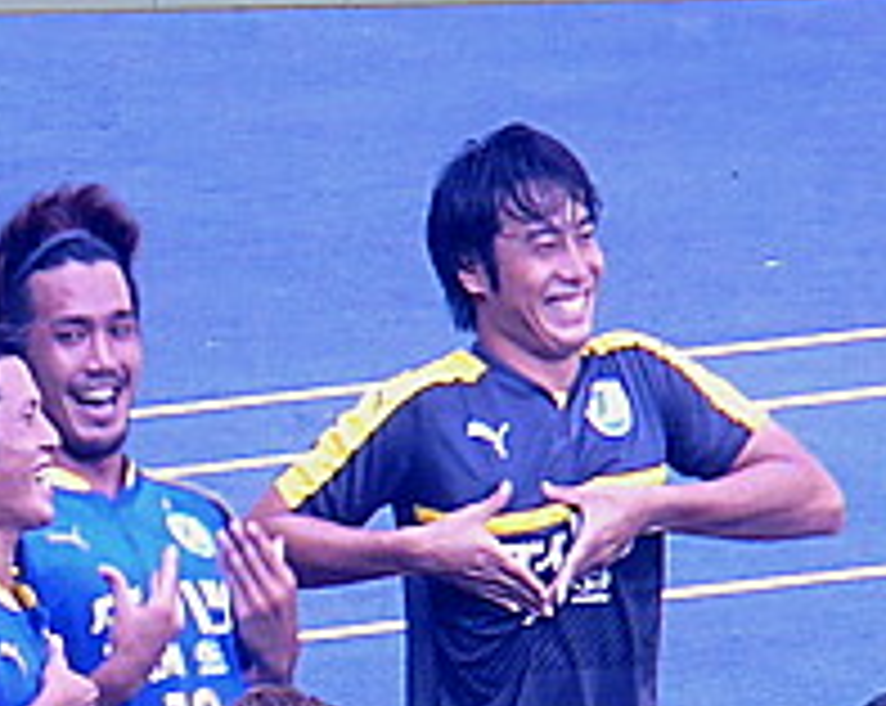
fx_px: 10971
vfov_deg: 3.7
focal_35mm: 419
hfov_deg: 4.6
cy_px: 580
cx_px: 324
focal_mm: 31.3
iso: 160
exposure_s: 1/80
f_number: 5.4
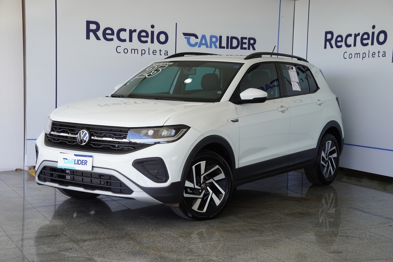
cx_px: 196
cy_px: 131
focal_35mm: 58
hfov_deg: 34.2
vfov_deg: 23.2
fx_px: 639
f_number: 5.6
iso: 100
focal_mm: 39
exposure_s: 1/80
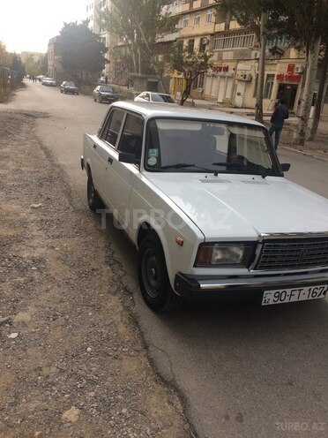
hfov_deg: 48.2
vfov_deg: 61.7
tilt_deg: -21.0
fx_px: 366
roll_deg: -7.9
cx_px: 164
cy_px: 219
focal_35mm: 29
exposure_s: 1/100
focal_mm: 4.15
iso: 32
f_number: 2.2
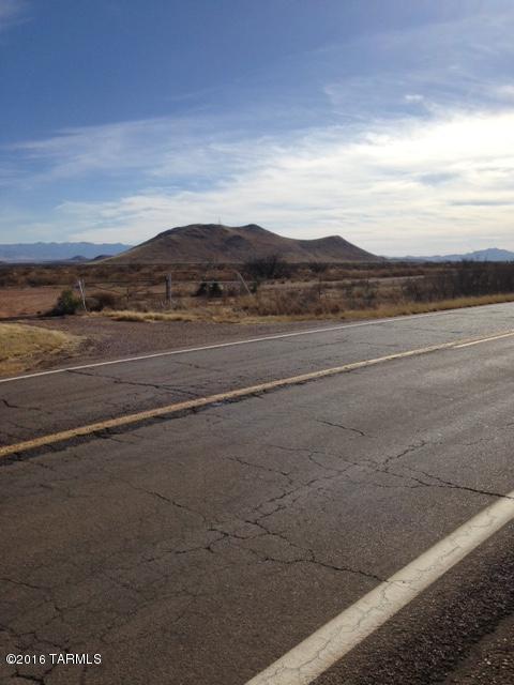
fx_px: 653
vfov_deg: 55.4
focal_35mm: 33
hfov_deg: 42.9
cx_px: 257
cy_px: 342
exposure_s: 1/3876
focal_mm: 4.12
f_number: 2.4
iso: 50
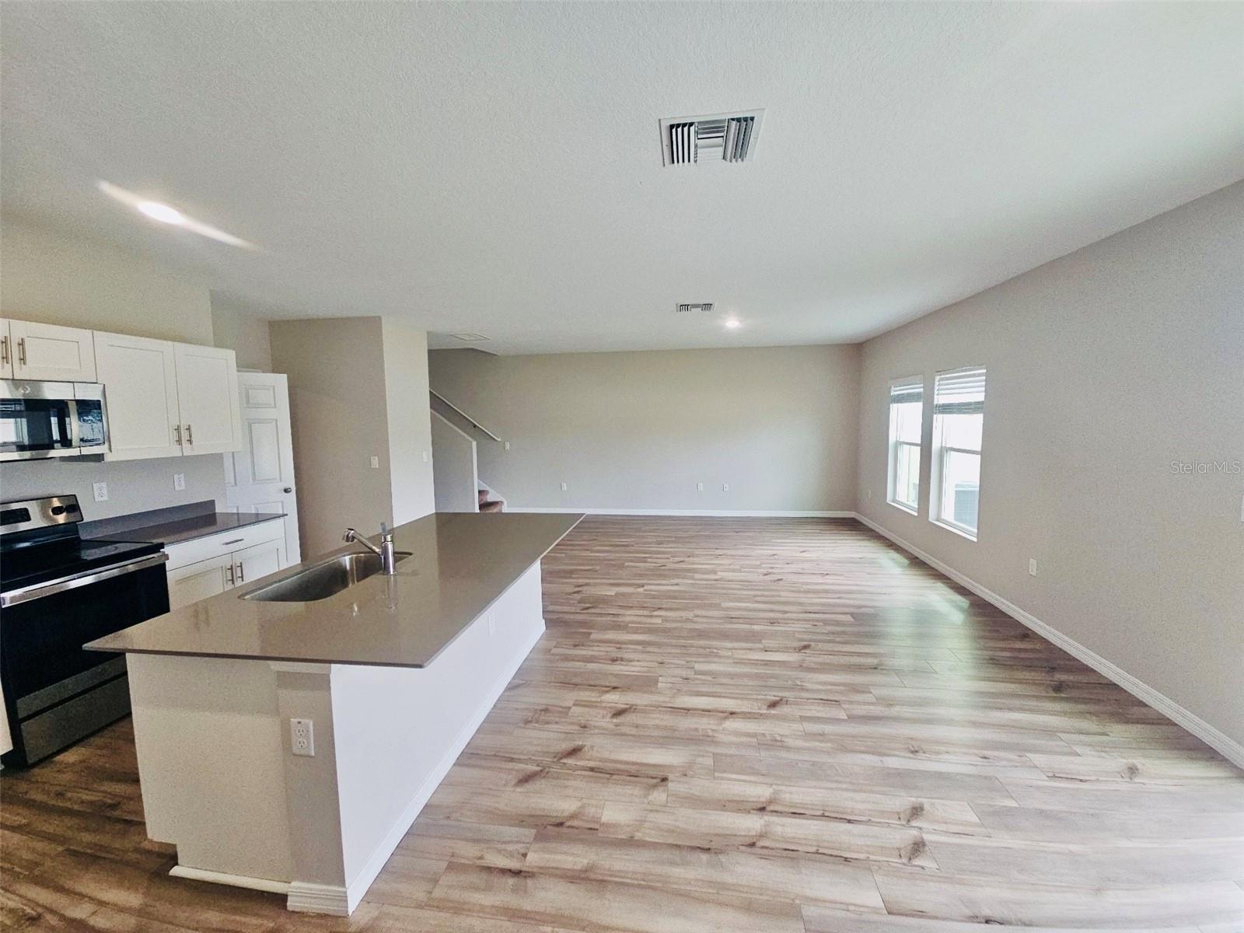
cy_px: 466
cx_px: 622
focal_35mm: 13
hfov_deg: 106.2
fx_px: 467
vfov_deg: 89.9
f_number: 2.2
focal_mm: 2.2
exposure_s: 1/60.2
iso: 71
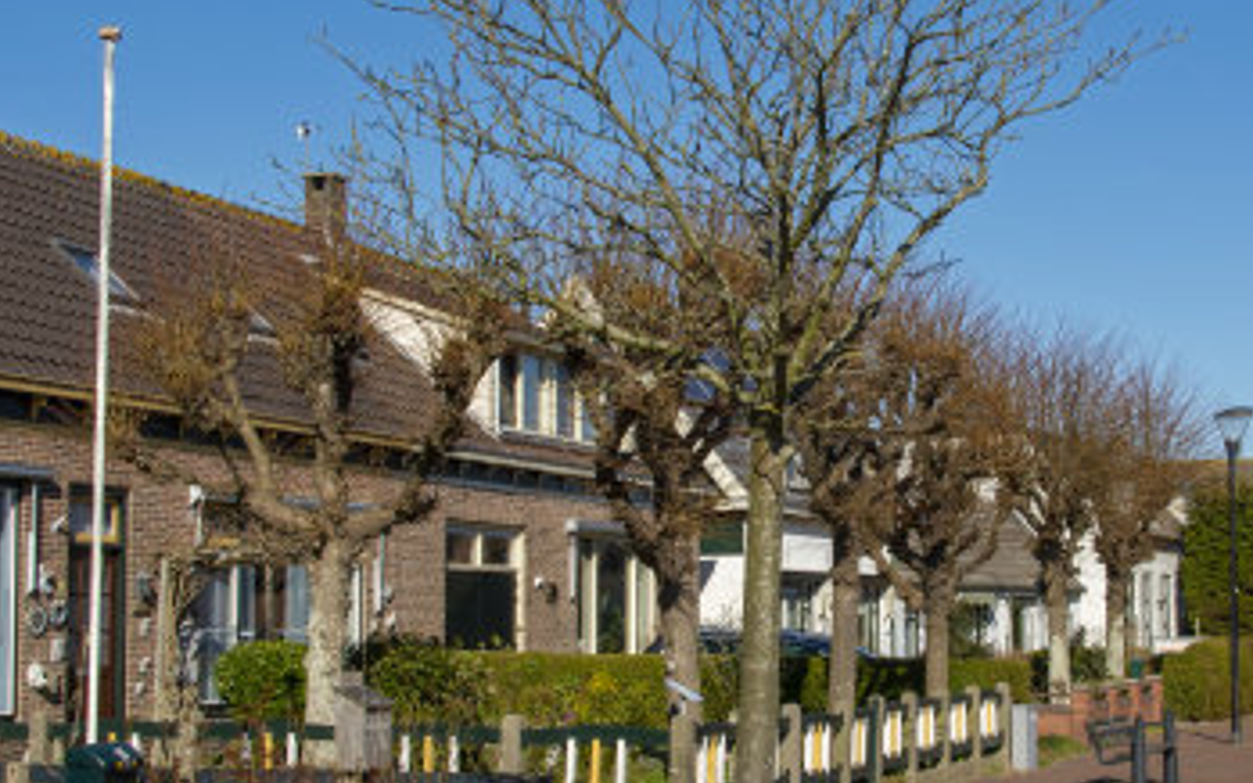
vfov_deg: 19.1
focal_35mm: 68
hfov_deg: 30.0
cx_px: 829
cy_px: 462
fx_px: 2322
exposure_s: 1/160
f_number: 16
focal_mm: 38
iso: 200
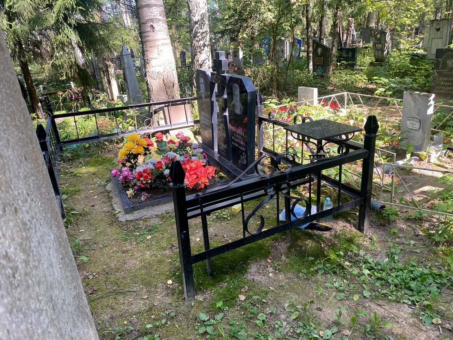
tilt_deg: -15.8
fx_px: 340
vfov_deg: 53.1
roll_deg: +2.5
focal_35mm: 26
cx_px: 226
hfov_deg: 67.3
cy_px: 170
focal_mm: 4.25
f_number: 1.8
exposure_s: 1/121
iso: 80
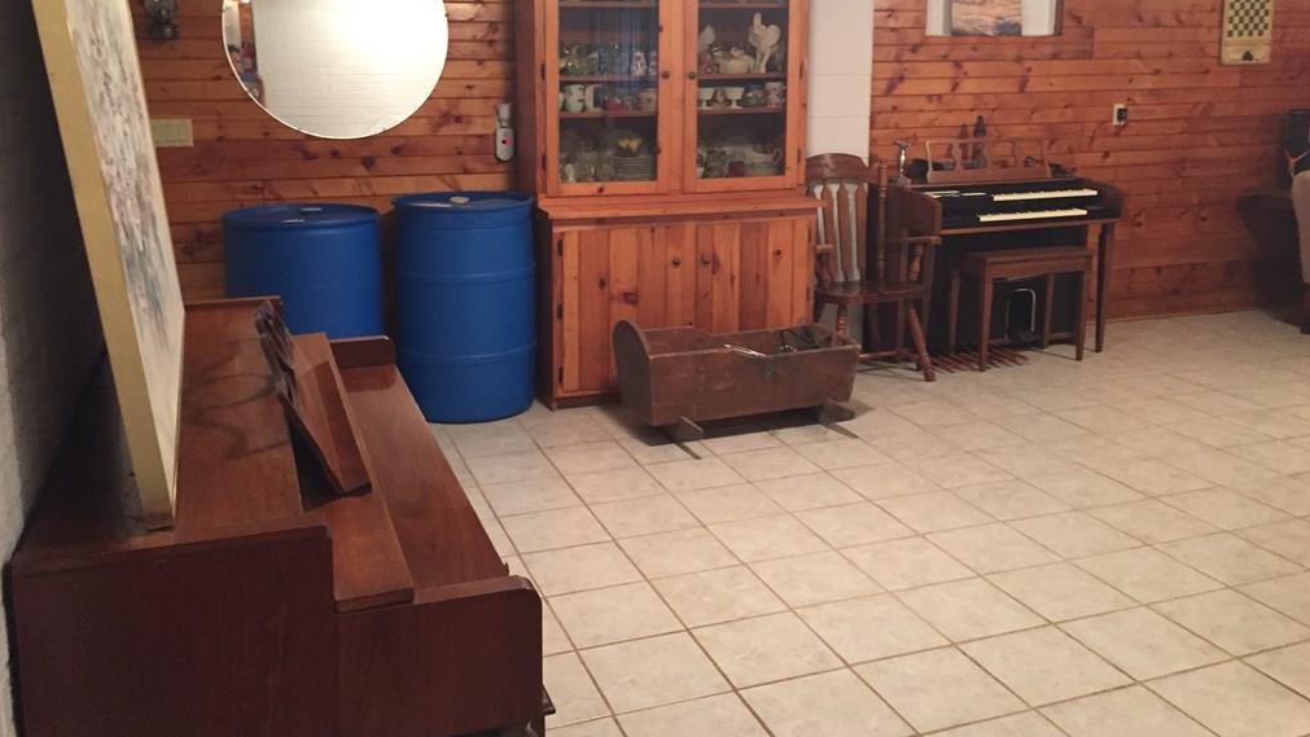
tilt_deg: -10.2
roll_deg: -0.6
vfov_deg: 36.4
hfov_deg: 61.0
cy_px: 260
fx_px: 1112
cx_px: 650
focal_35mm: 32
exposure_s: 1/15
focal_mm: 4.15
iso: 320
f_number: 2.2
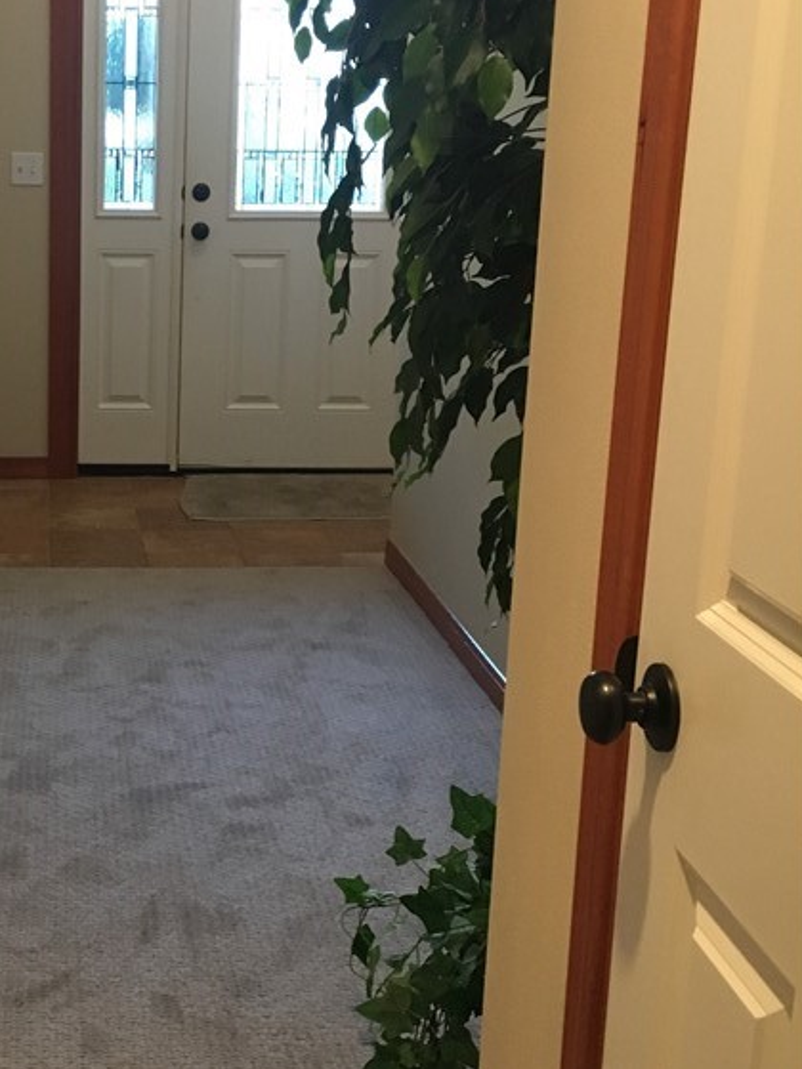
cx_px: 76
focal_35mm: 53
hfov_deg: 26.6
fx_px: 1637
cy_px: 544
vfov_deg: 36.2
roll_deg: -0.4
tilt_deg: -12.3
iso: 250
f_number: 2.2
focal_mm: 4.15
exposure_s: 1/33
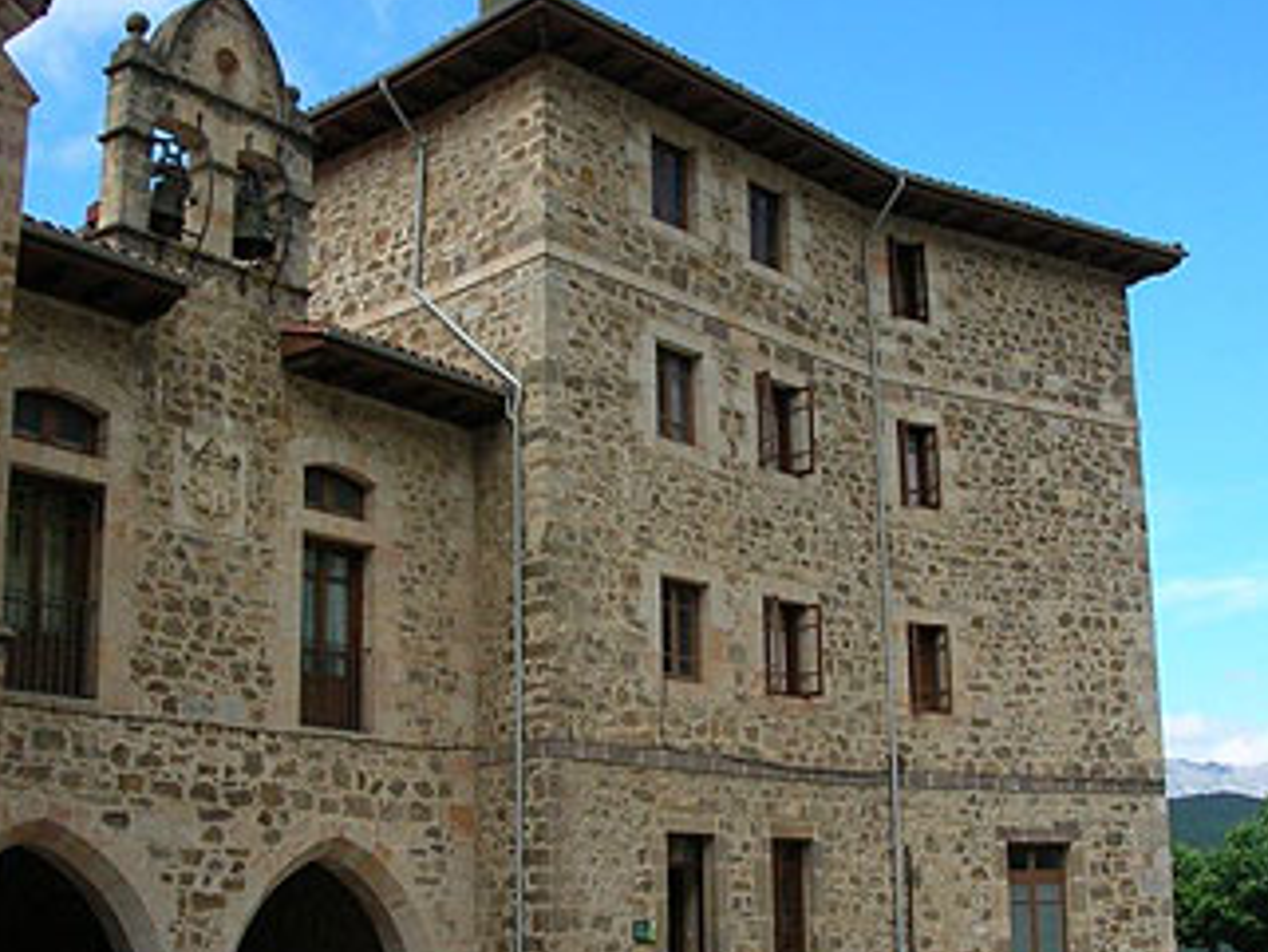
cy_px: 539
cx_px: 660
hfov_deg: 38.9
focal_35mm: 49
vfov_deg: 29.7
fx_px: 1796
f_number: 5.6
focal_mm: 5.8
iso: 50
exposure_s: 1/193
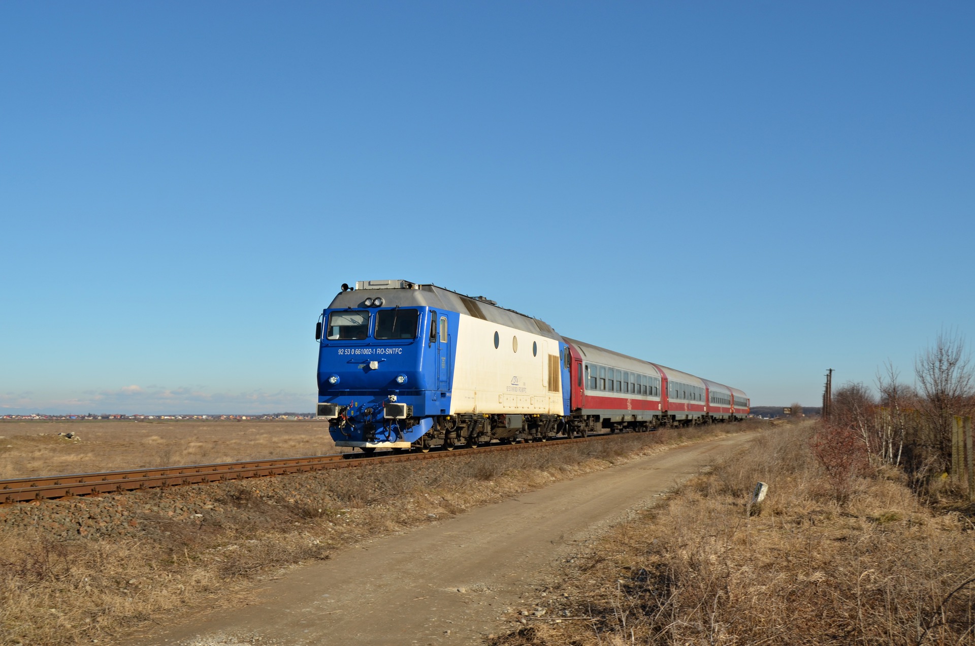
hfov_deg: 49.6
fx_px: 1054
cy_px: 323
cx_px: 488
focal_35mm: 39
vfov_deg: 34.1
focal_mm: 26
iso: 100
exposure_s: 1/320
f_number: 9
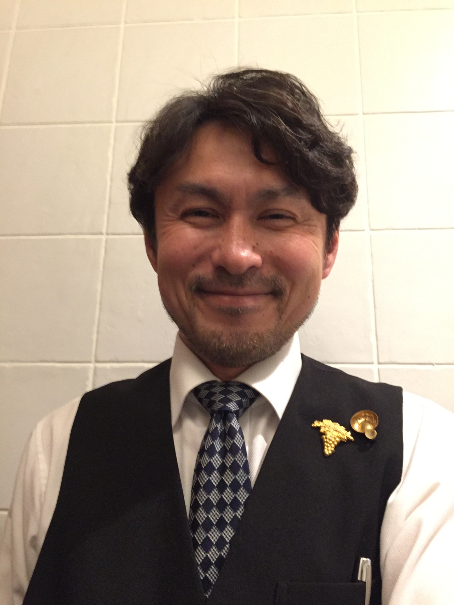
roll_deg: -3.0
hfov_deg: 48.2
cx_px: 227
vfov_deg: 61.7
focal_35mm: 29
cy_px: 302
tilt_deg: +17.6
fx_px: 507
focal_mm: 4.15
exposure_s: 1/15
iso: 400
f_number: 2.2
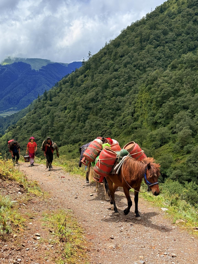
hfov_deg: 30.3
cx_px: 99
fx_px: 366
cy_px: 132
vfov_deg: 39.7
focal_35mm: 48
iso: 100
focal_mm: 6.76
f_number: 1.78
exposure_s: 1/4098
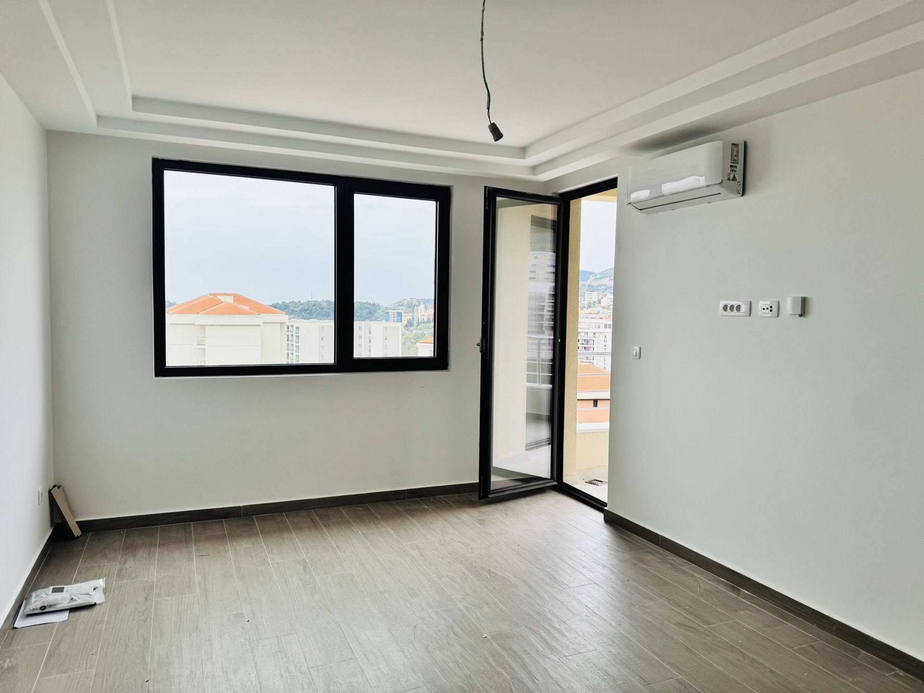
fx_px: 641
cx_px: 462
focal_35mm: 24
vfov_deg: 56.8
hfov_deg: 71.6
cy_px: 346
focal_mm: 6.8
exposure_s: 1/349
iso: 80
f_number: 1.8
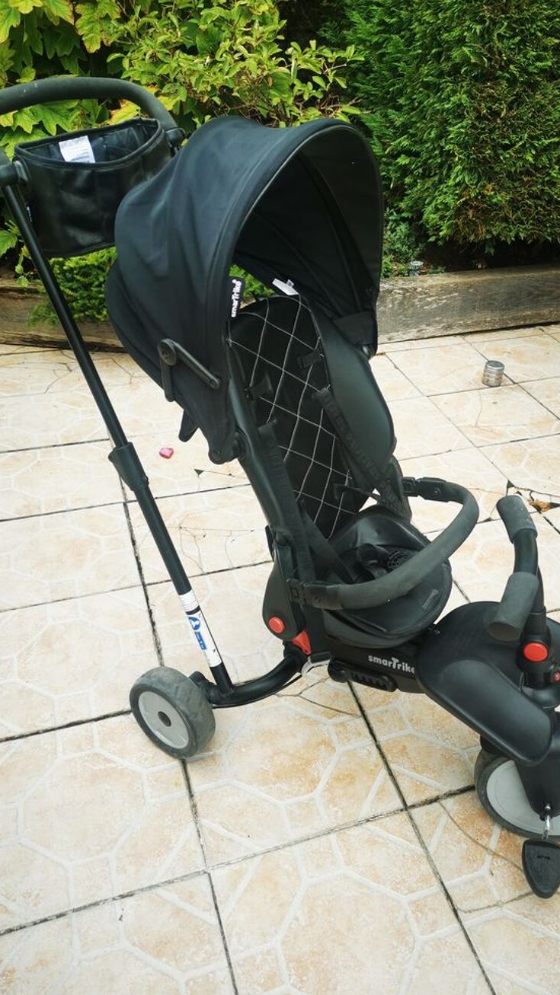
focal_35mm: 30
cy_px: 504
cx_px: 327
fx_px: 792
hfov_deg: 38.8
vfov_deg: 64.3
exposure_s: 1/664
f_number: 1.8
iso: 50
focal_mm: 5.58
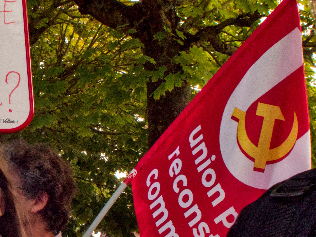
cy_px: 157
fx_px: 931
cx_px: -25
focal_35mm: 102
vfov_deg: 14.5
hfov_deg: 18.6
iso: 200
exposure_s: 1/250
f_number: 13
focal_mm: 17
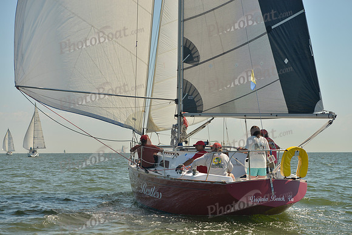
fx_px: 733
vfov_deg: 18.2
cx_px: 176
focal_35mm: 75
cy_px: 118
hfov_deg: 27.0
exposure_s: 1/800
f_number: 5
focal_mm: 75
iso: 200
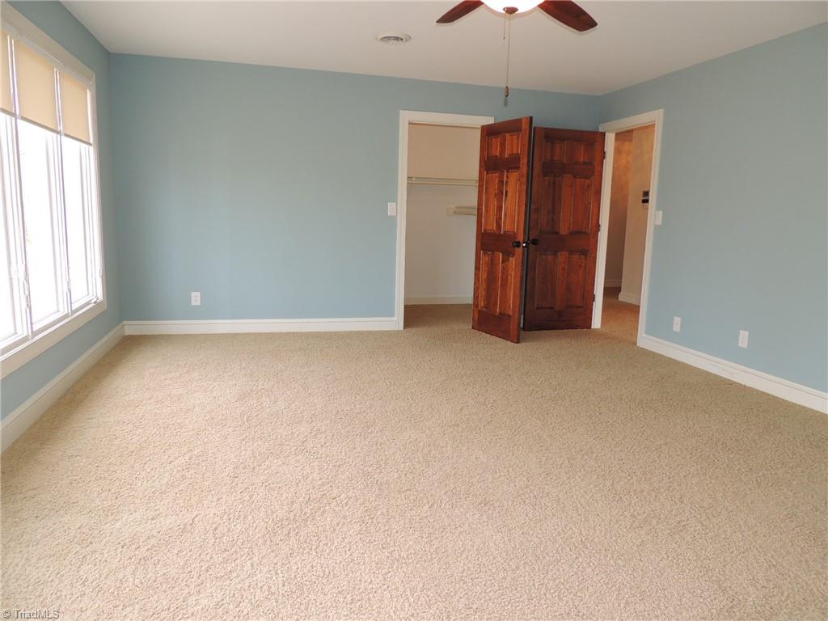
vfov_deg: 56.8
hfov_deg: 71.6
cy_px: 310
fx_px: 574
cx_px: 414
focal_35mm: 24
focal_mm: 4.3
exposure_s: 1/40
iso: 125
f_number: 3
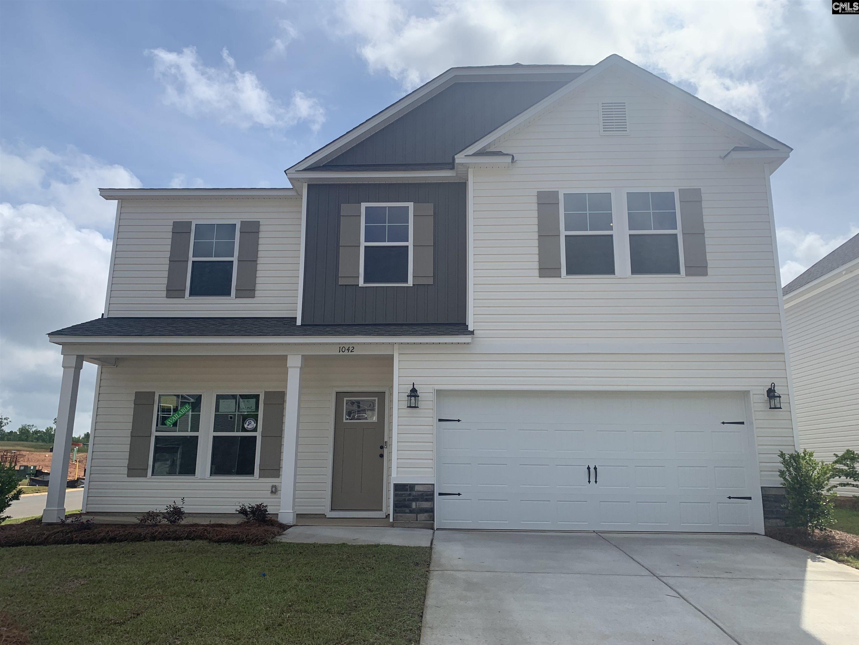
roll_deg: -0.2
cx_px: 430
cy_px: 322
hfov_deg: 67.3
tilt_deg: +9.0
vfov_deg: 53.1
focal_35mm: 26
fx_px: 645
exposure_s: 1/4098
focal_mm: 4.25
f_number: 1.8
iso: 25
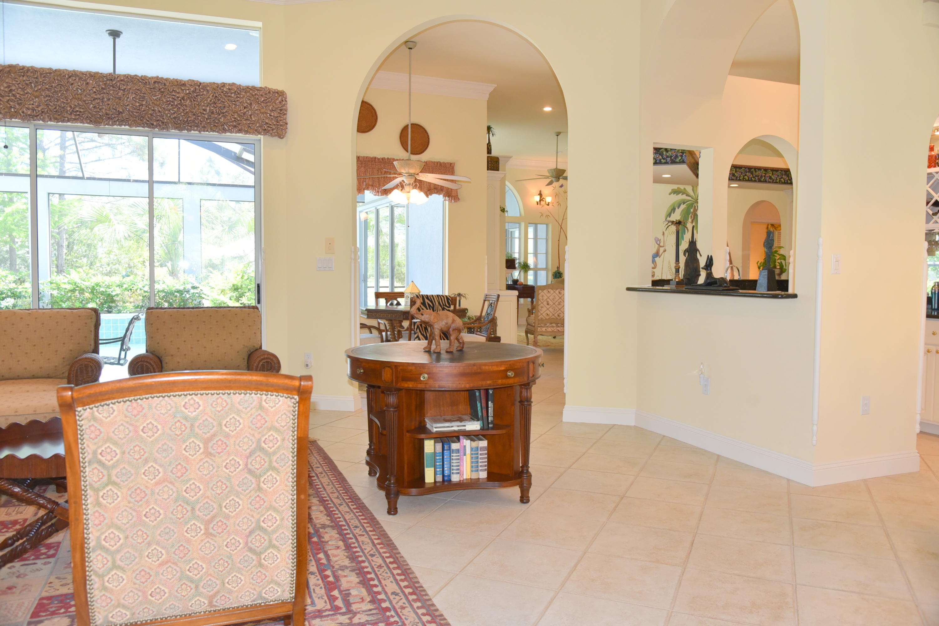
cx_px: 470
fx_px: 704
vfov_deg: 47.9
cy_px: 313
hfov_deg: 67.4
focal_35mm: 27
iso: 800
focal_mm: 27
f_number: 5
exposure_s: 1/100
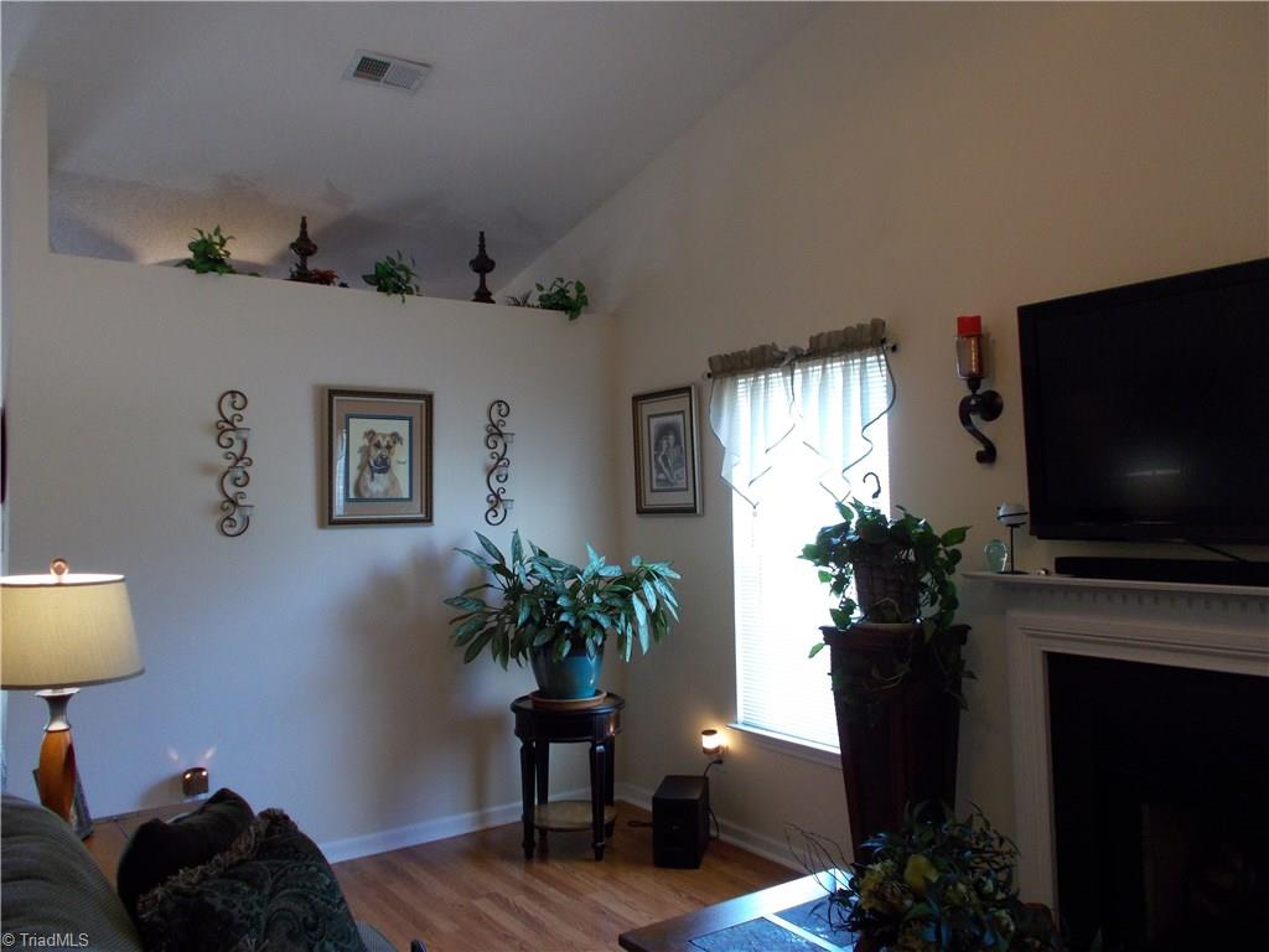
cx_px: 634
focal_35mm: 26
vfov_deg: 53.1
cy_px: 476
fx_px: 953
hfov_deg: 67.3
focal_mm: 4.6
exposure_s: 1/25
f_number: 3.2
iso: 200
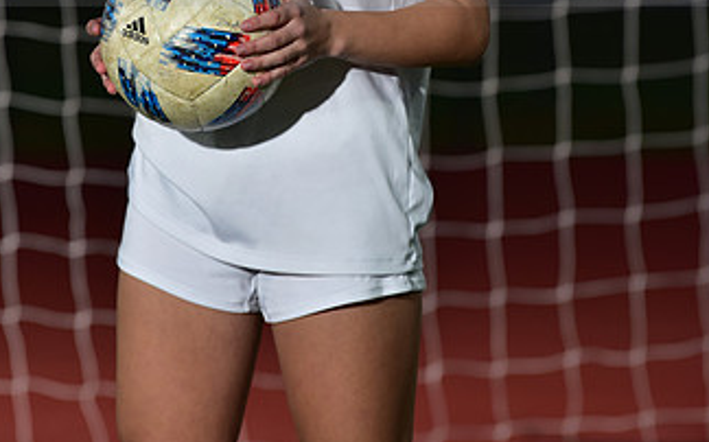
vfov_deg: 3.6
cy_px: -63
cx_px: 303
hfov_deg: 5.8
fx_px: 7048
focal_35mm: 365
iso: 250
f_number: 4.5
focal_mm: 200
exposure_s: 1/200
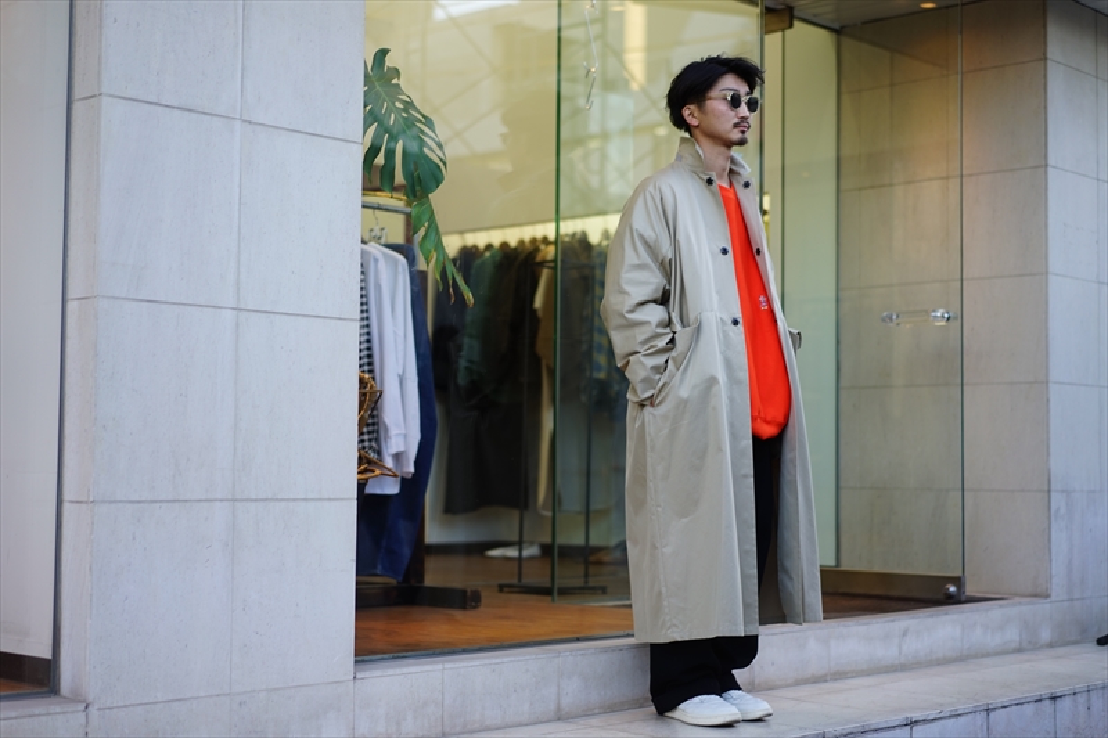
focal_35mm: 55
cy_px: 369
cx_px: 554
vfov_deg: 24.6
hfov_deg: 36.3
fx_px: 1692
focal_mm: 55
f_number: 2
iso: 100
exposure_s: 1/160
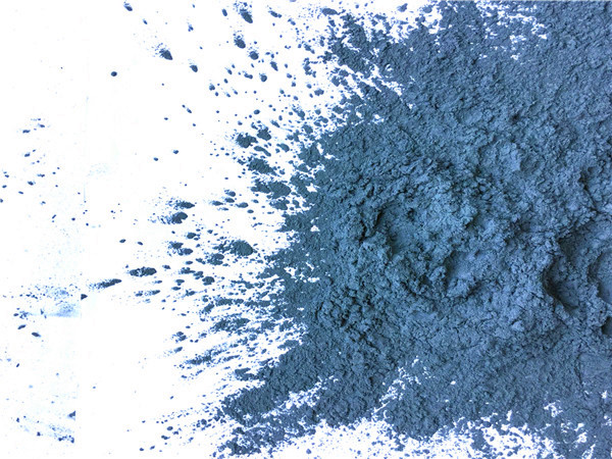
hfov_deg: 44.8
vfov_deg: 34.3
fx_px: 743
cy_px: 230
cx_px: 306
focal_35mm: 42
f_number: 2.4
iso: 40
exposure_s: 1/100
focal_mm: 3.3
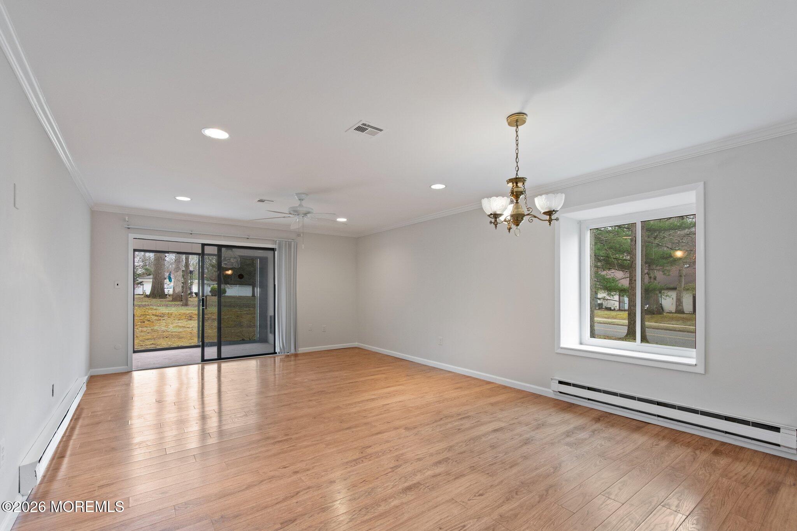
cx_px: 398
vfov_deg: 77.3
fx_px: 332
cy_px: 266
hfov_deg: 100.4
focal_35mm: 15
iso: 400
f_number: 7.1
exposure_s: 1/60
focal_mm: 15
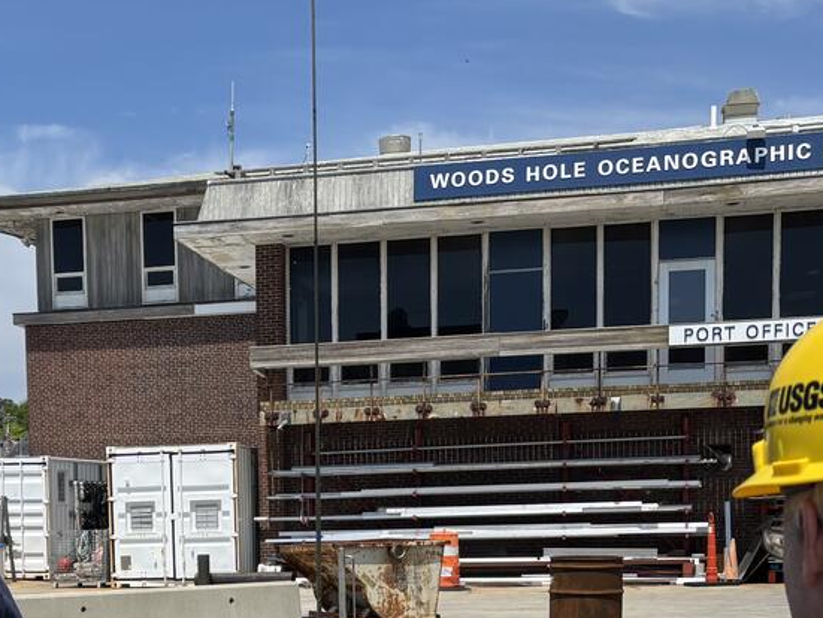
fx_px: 1499
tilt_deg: -3.5
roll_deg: +1.9
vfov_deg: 22.4
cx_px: 166
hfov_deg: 30.0
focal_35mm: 63
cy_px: 619
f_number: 1.6
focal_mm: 5.96
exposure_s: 1/4082
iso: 50
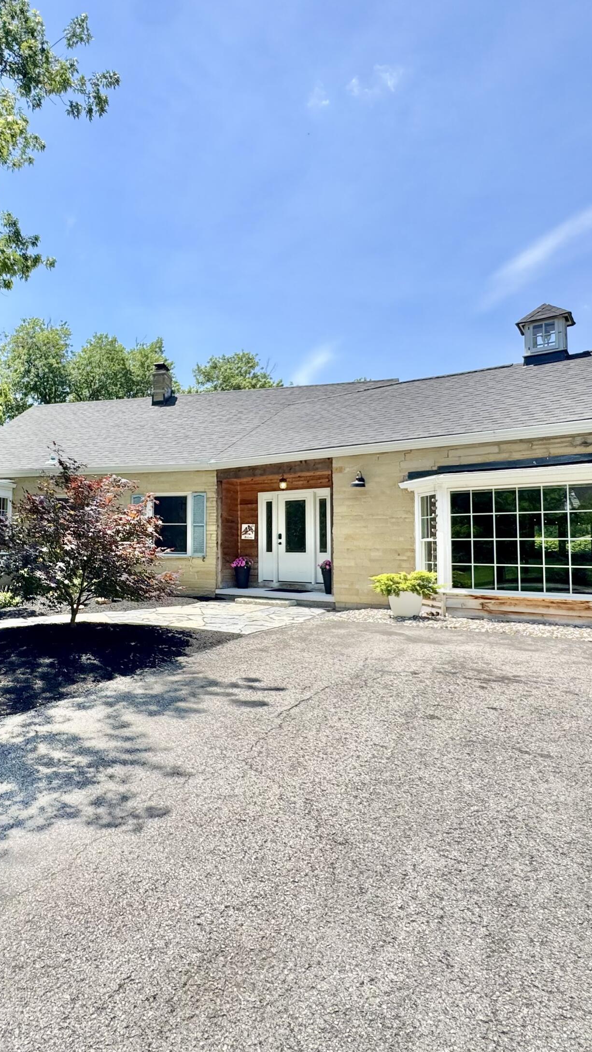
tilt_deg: +3.1
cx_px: 172
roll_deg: -0.8
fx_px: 586
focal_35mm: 21
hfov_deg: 52.0
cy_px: 518
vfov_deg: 83.8
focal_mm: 2.22
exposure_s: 1/1370
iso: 40
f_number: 2.2
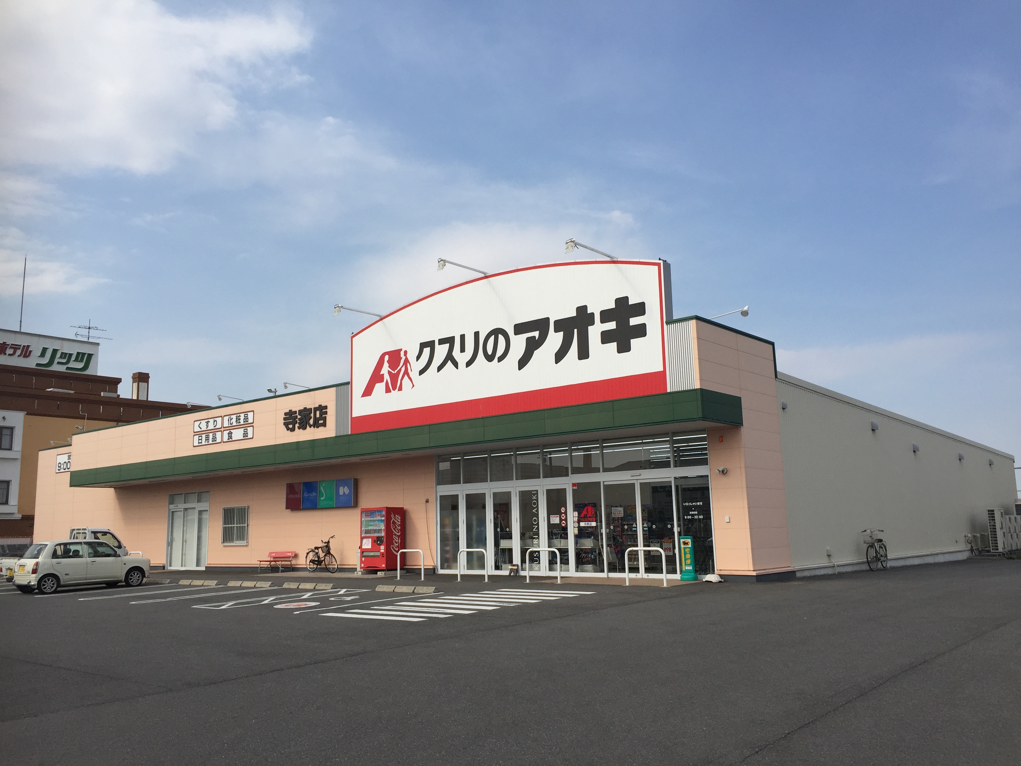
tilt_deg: +9.5
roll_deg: +0.3
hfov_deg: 61.7
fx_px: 855
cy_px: 383
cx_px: 510
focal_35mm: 29
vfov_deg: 48.2
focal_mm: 4.15
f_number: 2.2
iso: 32
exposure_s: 1/2475
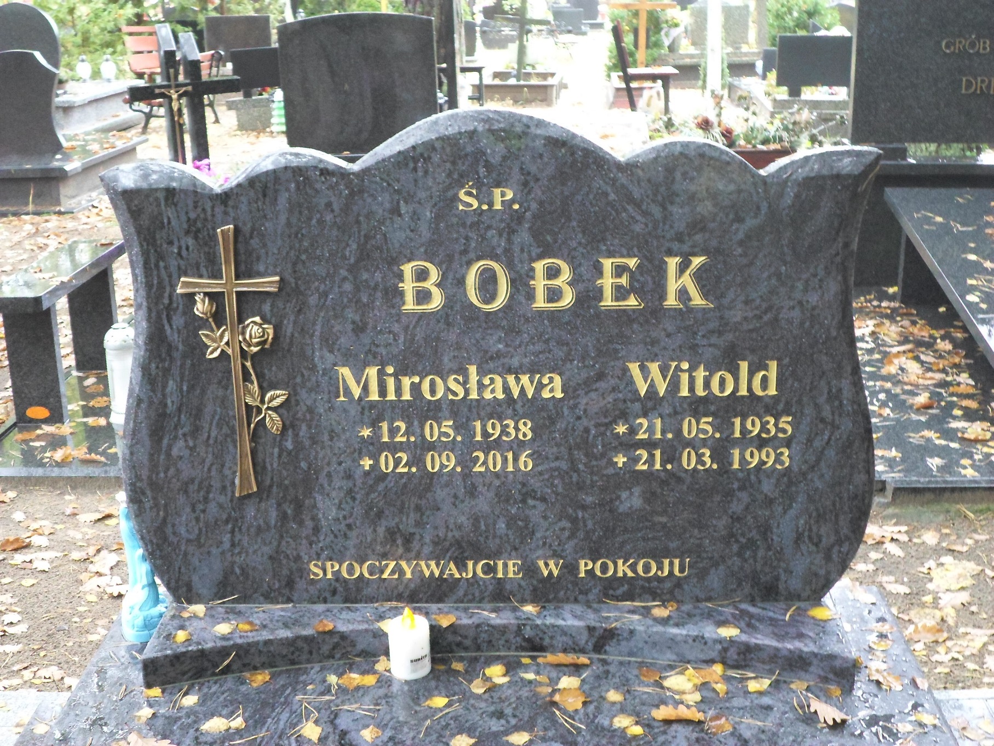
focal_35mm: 43
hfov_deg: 43.9
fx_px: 1235
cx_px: 497
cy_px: 373
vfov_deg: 33.6
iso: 400
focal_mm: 7.8
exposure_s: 1/15
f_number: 3.2
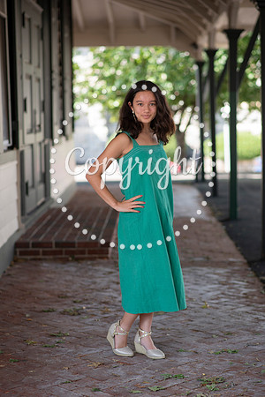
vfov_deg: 23.9
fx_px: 938
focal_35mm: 85
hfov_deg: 16.1
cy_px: 198
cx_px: 132
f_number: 2.5
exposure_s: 1/320
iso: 200
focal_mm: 85
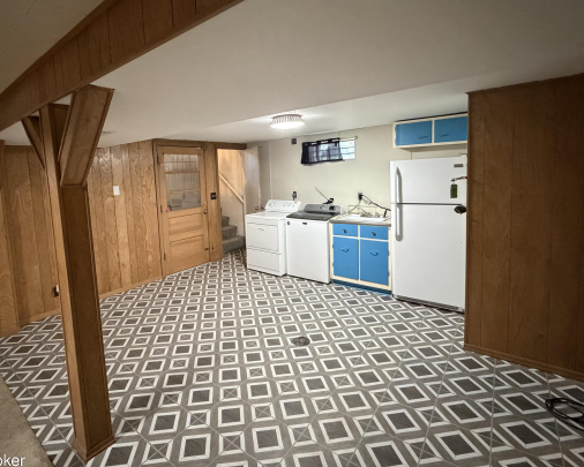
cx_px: 258
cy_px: 198
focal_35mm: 18
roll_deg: +2.9
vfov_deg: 73.4
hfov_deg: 86.0
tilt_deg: -3.7
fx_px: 311
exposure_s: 1/60
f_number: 2.2
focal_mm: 2.22
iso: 1250
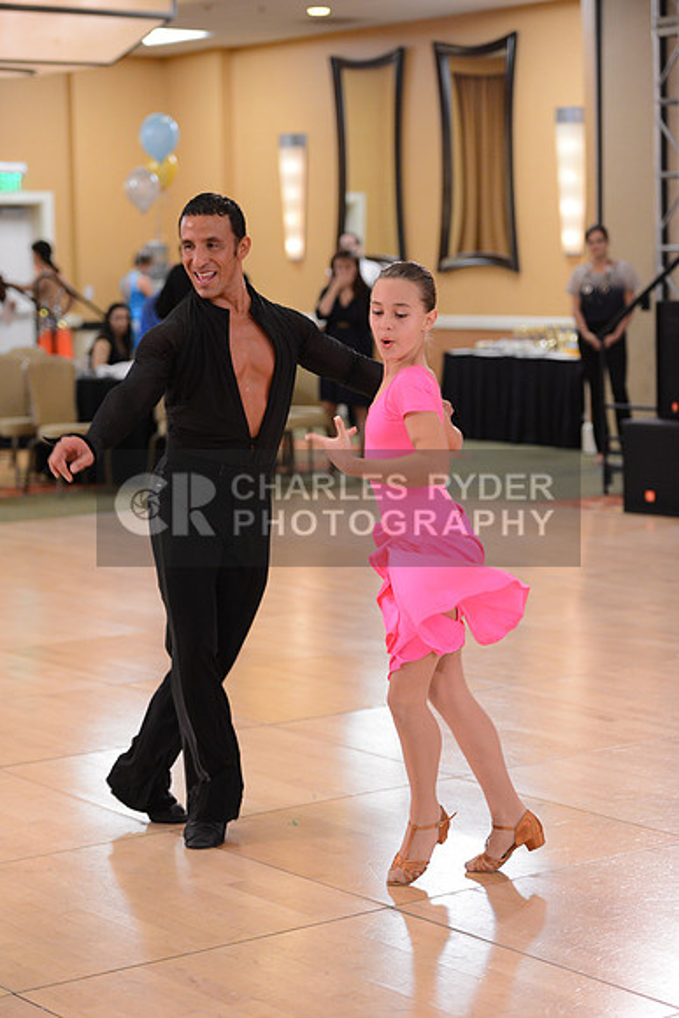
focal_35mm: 85
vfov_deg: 23.9
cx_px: 340
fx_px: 2403
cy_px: 509
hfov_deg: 16.1
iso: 2500
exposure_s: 1/250
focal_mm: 85
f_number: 2.8
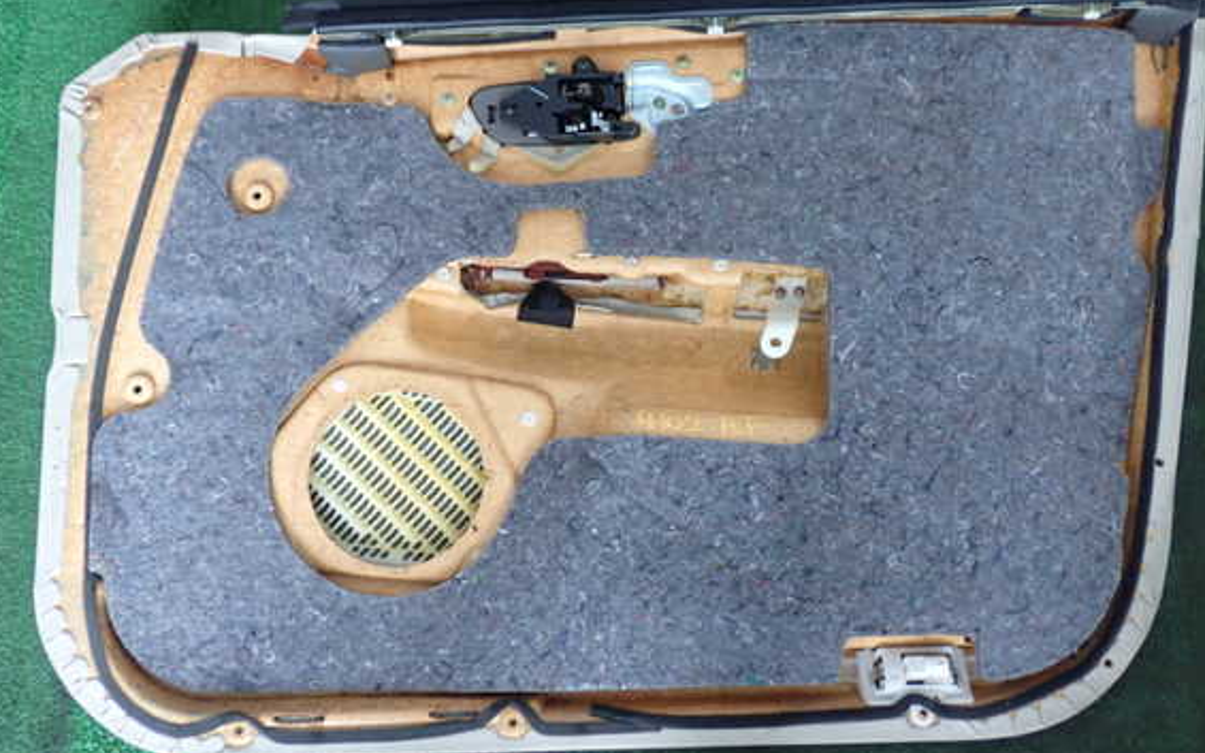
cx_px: 625
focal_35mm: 36
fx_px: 1182
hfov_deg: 54.0
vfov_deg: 35.3
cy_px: 343
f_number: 2.4
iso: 200
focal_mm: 5.79
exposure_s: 1/30
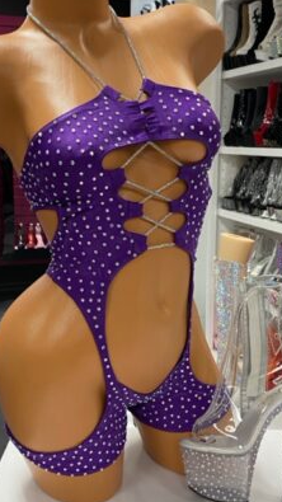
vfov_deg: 47.3
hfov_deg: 27.7
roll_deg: -1.0
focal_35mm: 43
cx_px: 136
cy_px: 235
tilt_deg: -8.2
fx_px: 572
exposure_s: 1/60
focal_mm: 4.25
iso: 160
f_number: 1.8
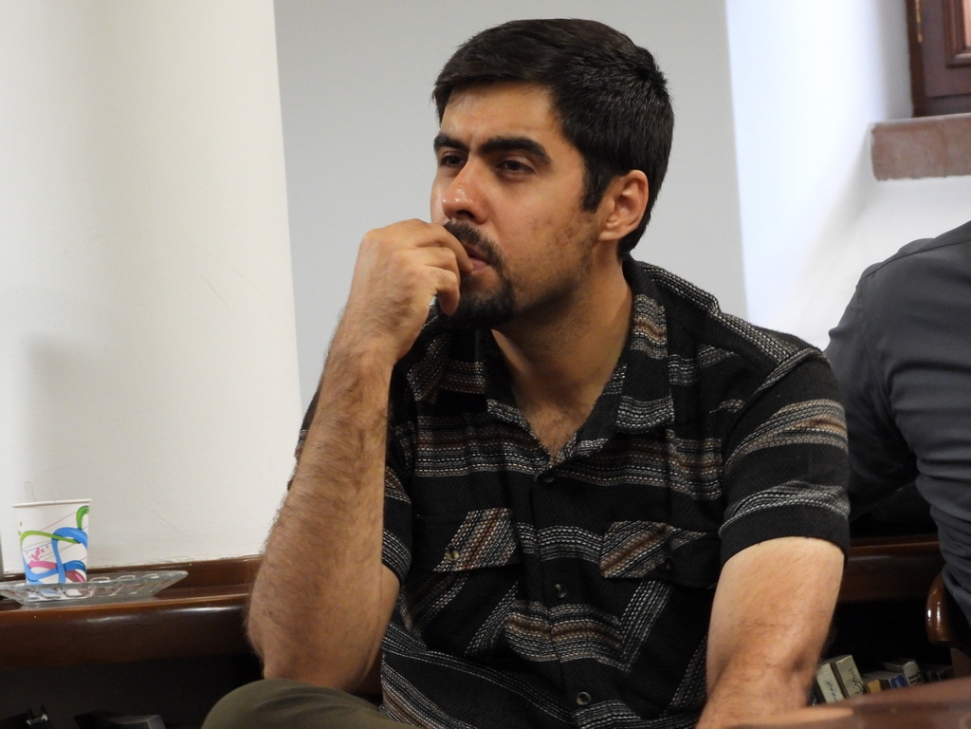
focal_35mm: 155
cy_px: 364
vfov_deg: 9.6
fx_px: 4348
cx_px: 486
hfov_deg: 12.7
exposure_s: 1/13
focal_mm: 27.9
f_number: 4
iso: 800
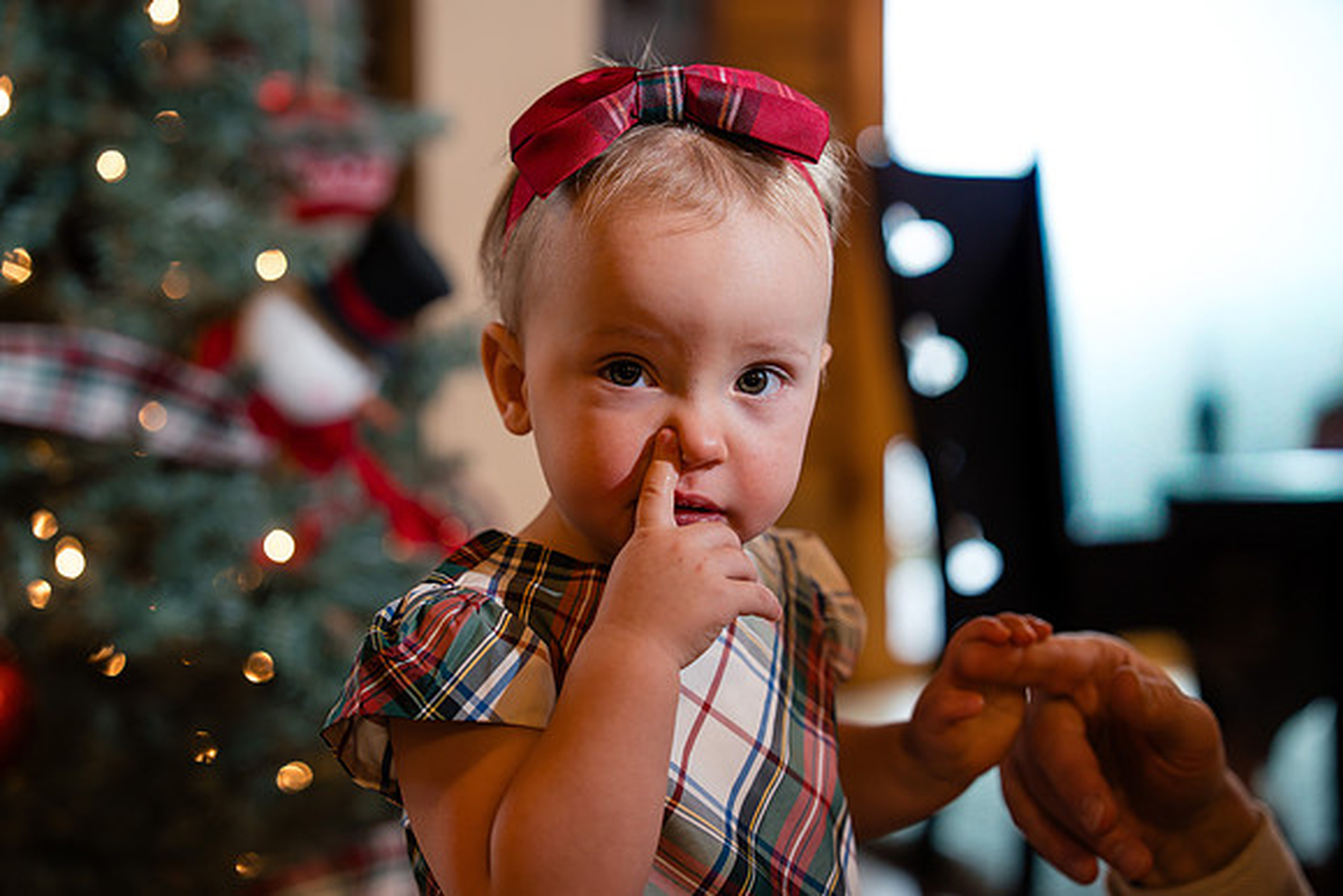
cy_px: 448
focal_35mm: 70
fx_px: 2612
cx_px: 672
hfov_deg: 28.8
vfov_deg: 19.5
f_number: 2.8
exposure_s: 1/160
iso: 800
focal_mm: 70
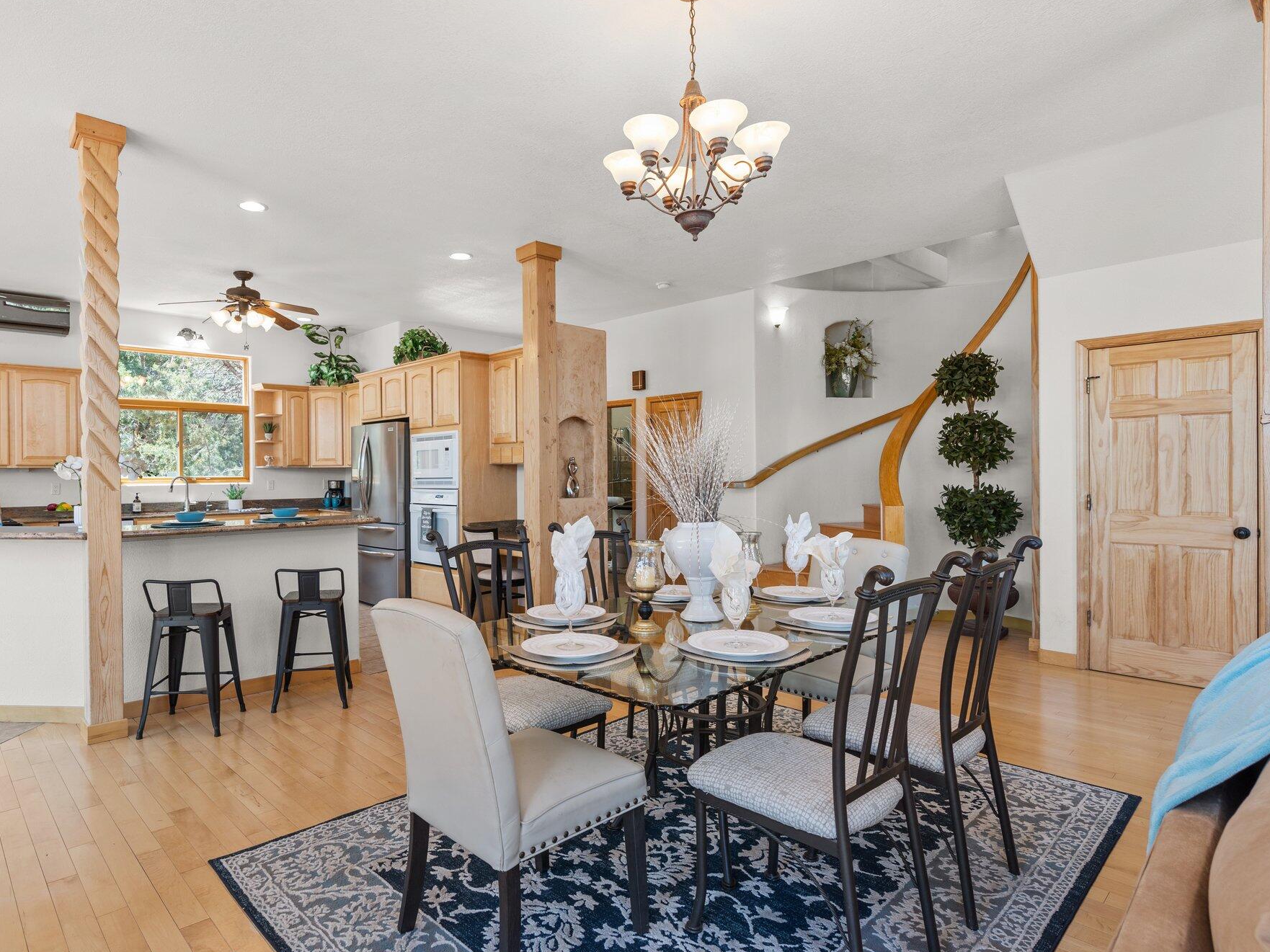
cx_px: 541
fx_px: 697
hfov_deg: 84.1
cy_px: 482
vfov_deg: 68.7
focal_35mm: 19
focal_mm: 17
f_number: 8
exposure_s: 1/6
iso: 250
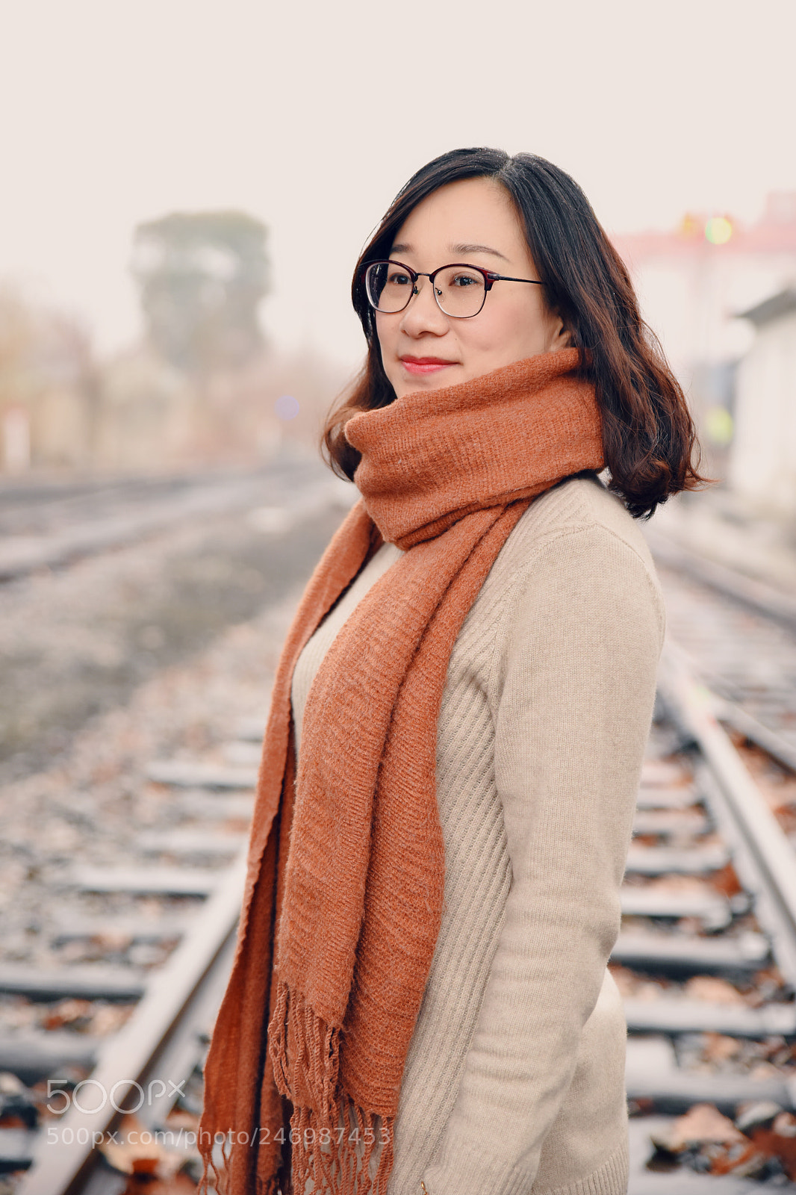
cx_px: 398
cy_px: 598
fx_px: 2157
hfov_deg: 20.9
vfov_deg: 31.0
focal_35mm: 65
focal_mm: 65
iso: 1000
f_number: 2.8
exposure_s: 1/160
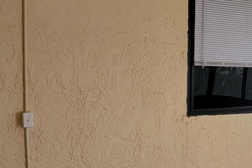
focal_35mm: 72
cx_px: 186
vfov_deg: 18.8
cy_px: 128
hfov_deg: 27.7
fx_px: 504
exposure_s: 1/120
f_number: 1.8
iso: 200
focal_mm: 6.7
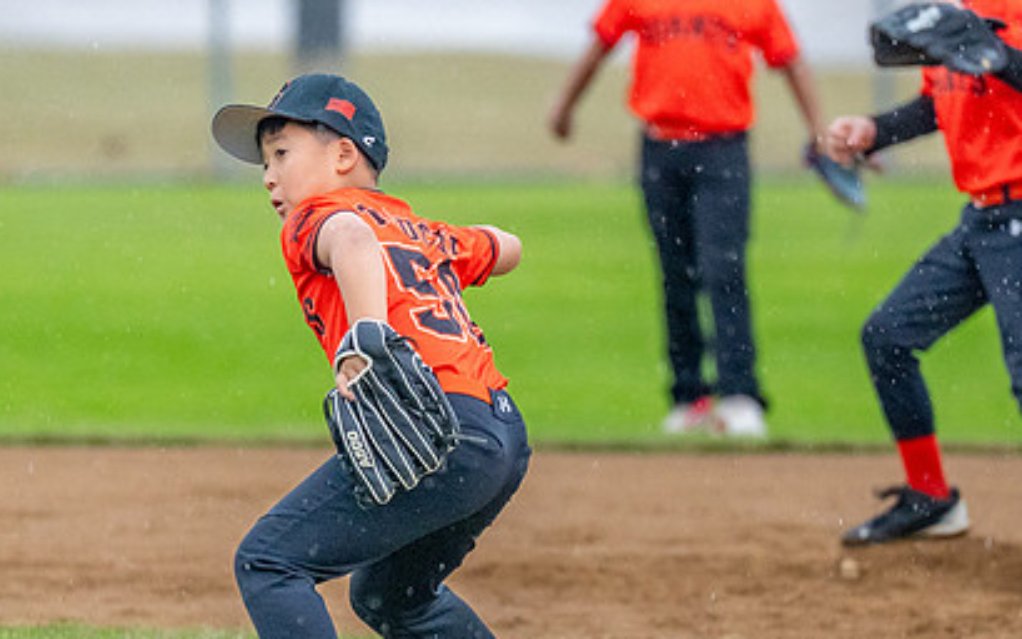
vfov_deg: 2.3
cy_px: 484
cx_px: 514
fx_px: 15799
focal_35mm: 567
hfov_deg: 3.7
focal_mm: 200
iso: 2000
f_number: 2.8
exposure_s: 1/1000
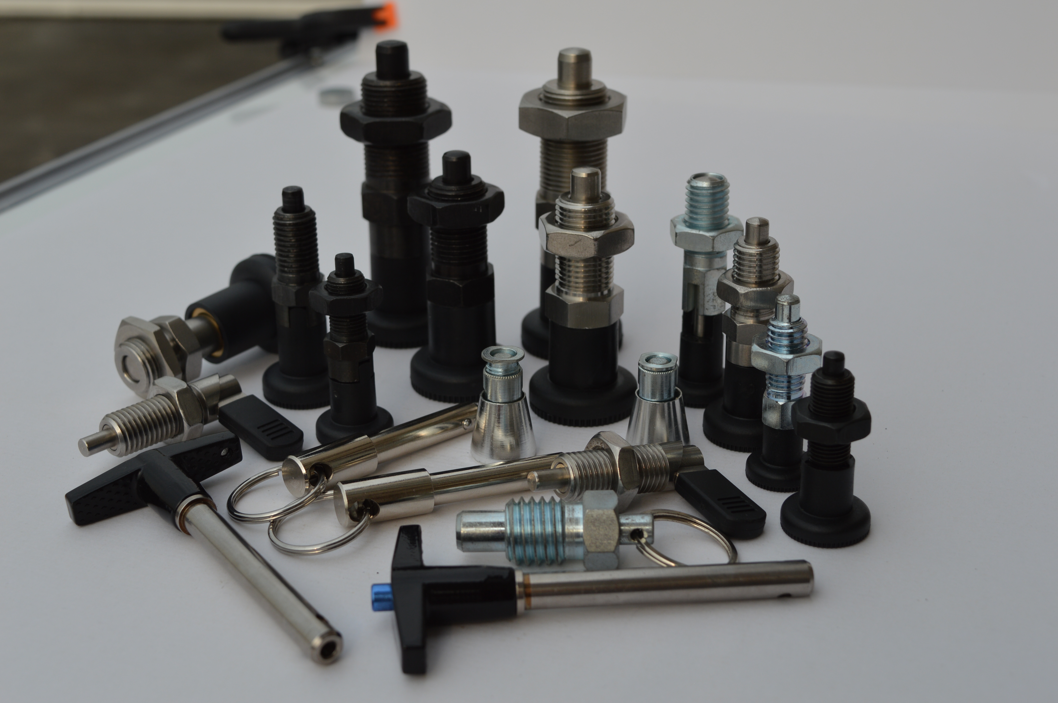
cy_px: 352
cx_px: 529
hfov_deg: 38.9
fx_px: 1497
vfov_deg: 26.4
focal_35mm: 51
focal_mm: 34
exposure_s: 1/200
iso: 100
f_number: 7.1
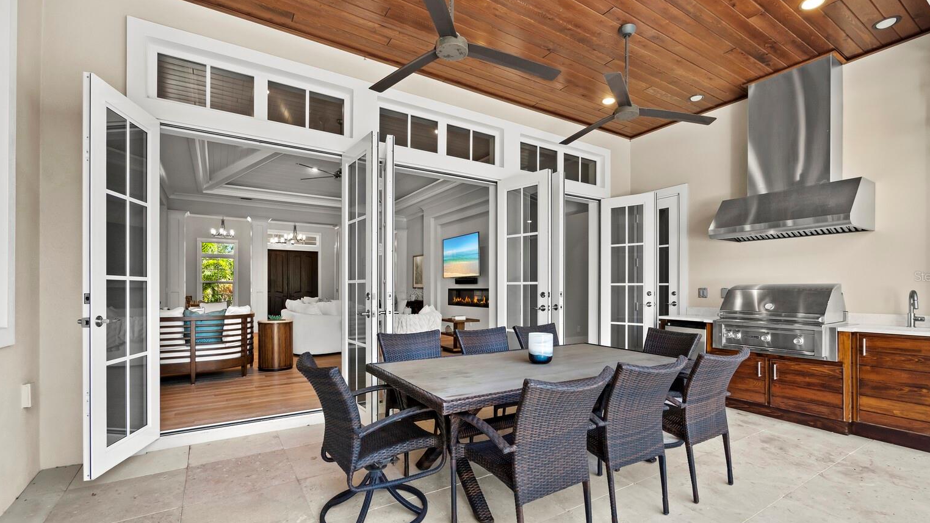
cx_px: 485
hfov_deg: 99.3
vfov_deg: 67.0
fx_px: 395
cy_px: 276
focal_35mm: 16
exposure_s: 1/10
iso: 400
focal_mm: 7
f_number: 7.1
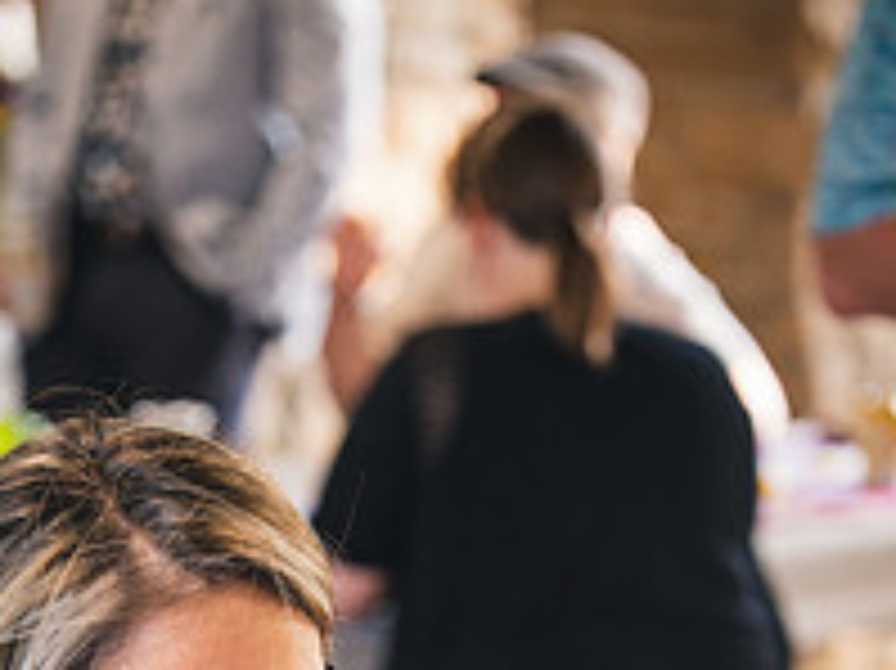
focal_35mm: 152
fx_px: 3932
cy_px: 890
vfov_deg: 9.6
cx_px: 281
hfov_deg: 13.0
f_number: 3.2
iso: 1600
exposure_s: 1/200
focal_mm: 70
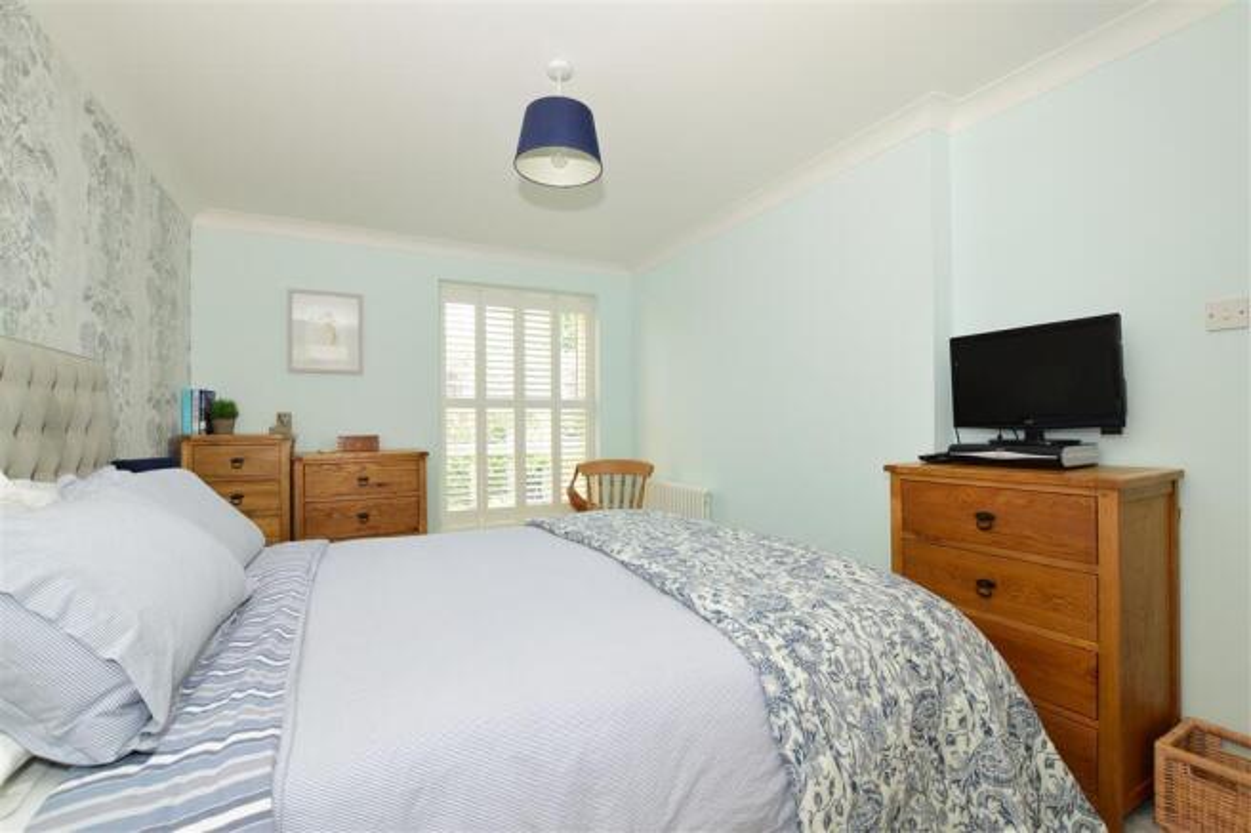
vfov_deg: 77.3
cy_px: 416
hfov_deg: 100.4
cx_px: 626
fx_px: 521
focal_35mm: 15
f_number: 7.1
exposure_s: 1/60
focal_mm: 10
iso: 400
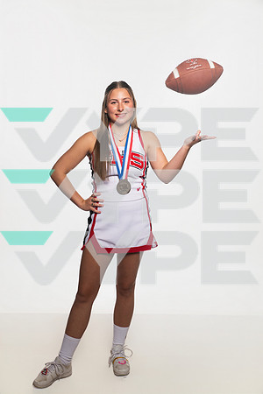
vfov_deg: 38.2
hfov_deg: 26.0
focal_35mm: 52
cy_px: 197
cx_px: 132
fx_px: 570
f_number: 6.3
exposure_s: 1/200
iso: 500
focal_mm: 52
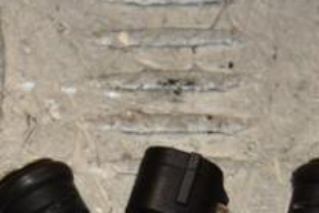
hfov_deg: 4.5
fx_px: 4021
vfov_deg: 3.0
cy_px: 299
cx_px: 117
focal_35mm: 453
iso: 800
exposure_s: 1/200
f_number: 9
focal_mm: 105
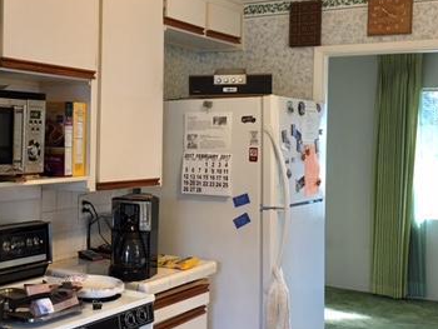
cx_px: 153
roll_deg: -1.2
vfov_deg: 27.6
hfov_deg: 35.9
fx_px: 671
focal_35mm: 53
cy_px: 164
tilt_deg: -1.5
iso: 50
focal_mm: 4.15
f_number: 2.2
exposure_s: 1/15
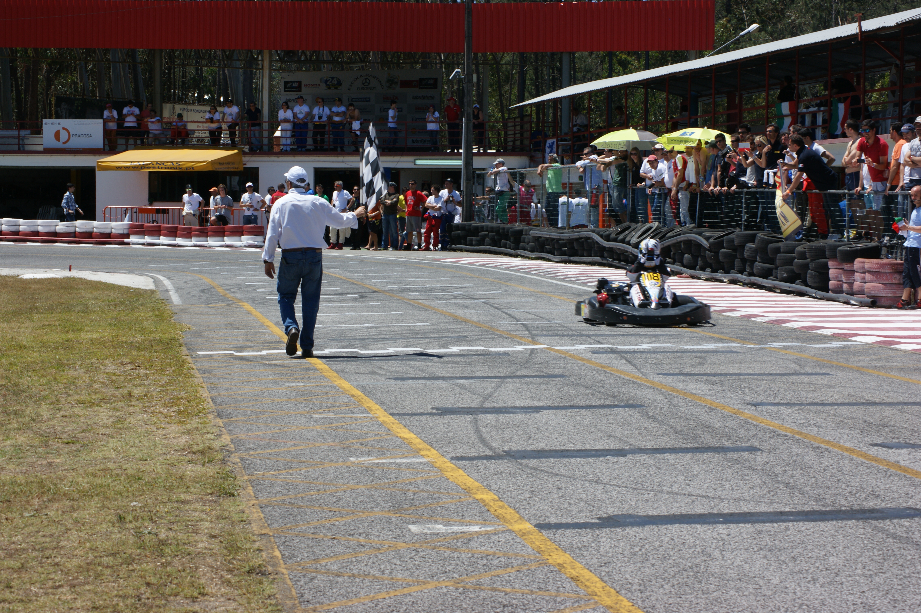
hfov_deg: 22.6
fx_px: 2301
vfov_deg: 15.2
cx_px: 460
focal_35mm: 90
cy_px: 306
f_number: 13
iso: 100
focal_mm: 60
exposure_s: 1/160
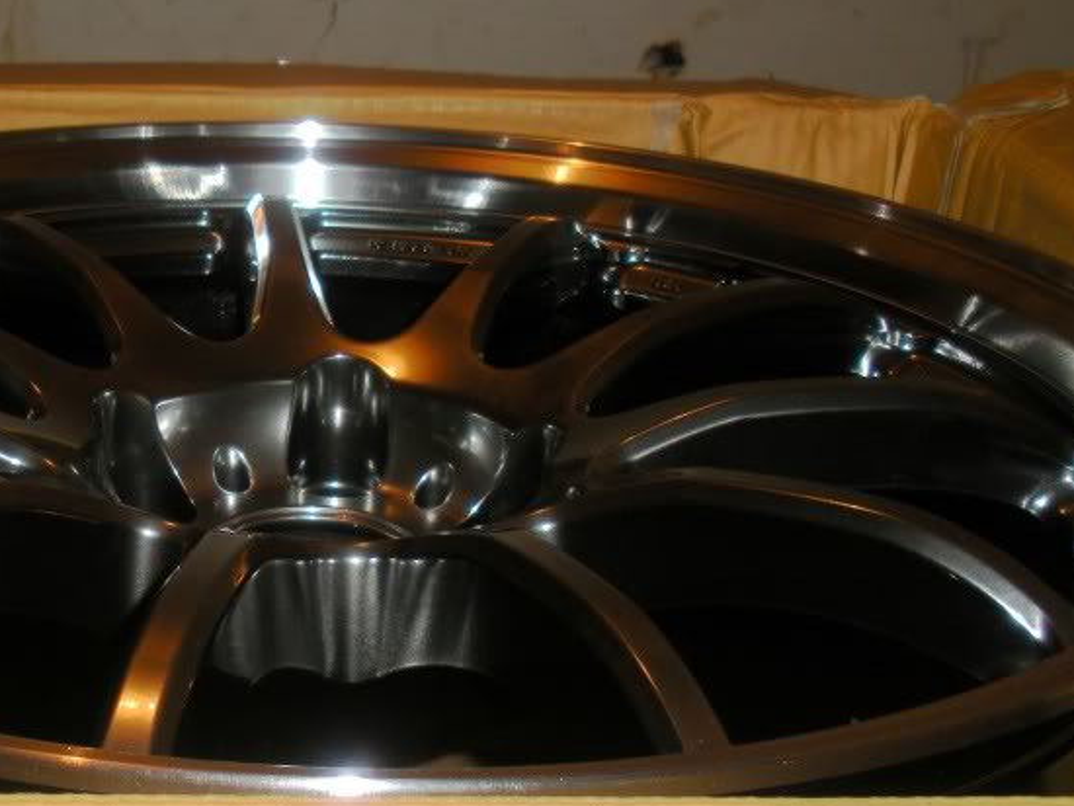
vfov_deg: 21.9
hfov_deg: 28.4
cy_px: 490
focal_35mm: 67
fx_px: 2080
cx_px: 244
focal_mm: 6.3
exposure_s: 1/60
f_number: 3.5
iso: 64
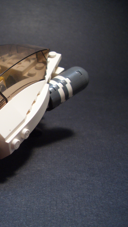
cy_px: 114
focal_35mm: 51
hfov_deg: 22.3
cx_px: -10
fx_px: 308
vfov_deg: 40.6
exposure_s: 1/13
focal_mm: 5.8
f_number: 2.6
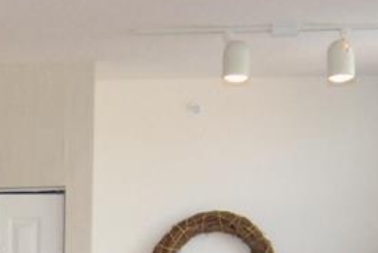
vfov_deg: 8.1
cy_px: 571
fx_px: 1671
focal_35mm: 159
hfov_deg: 12.1
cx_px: -258
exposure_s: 1/60
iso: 1000
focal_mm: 18
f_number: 7.1
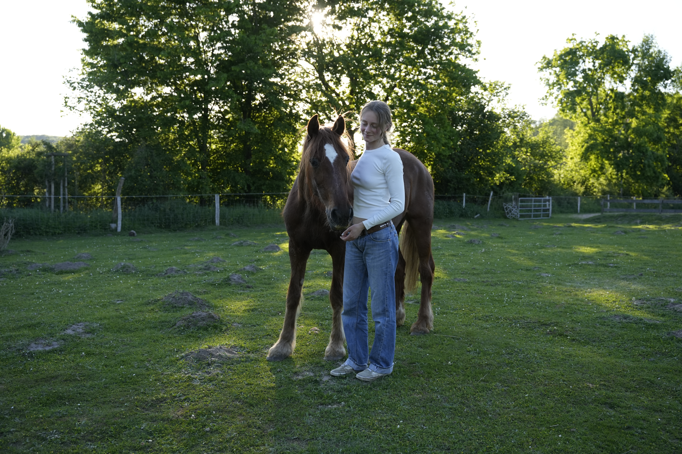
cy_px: 227
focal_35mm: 35
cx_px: 341
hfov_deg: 53.9
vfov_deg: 37.5
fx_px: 671
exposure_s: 1/1600
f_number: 4
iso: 1000
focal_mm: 35.4
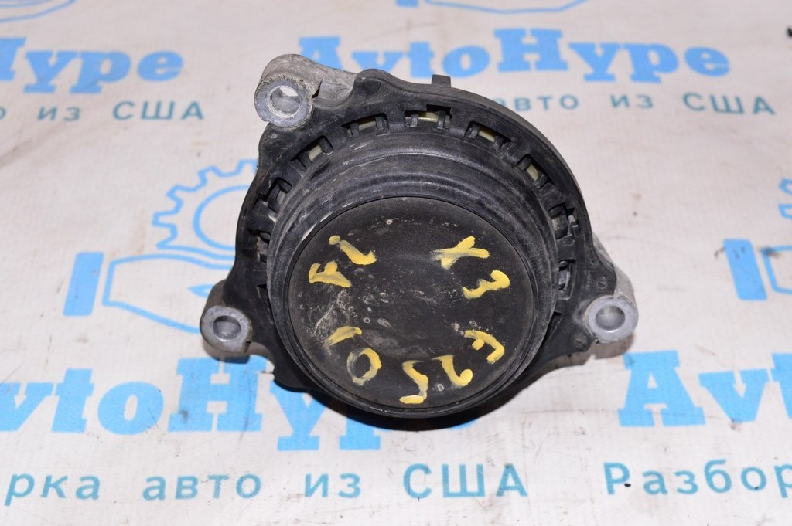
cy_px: 263
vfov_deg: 23.7
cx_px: 396
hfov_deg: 35.1
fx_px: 1253
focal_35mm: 57
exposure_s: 1/200
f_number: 8
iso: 1600
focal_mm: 38
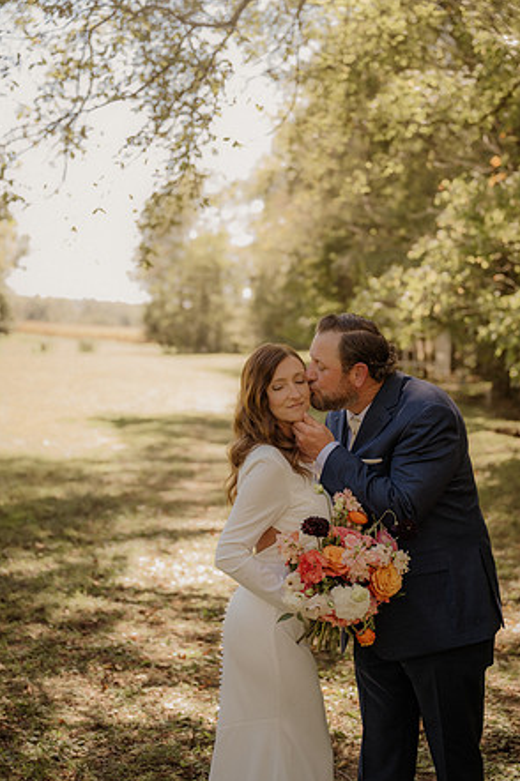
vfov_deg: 36.9
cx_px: 264
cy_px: 394
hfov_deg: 25.0
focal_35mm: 54
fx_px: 1172
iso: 400
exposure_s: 1/500
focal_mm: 53
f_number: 2.8
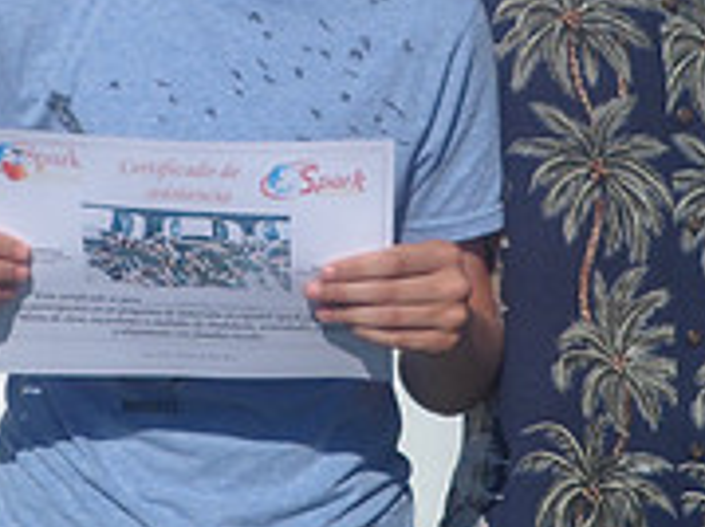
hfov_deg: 14.5
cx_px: 323
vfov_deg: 10.8
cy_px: 53
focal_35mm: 136
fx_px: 2768
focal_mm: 7.8
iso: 80
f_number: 11.9
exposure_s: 1/180
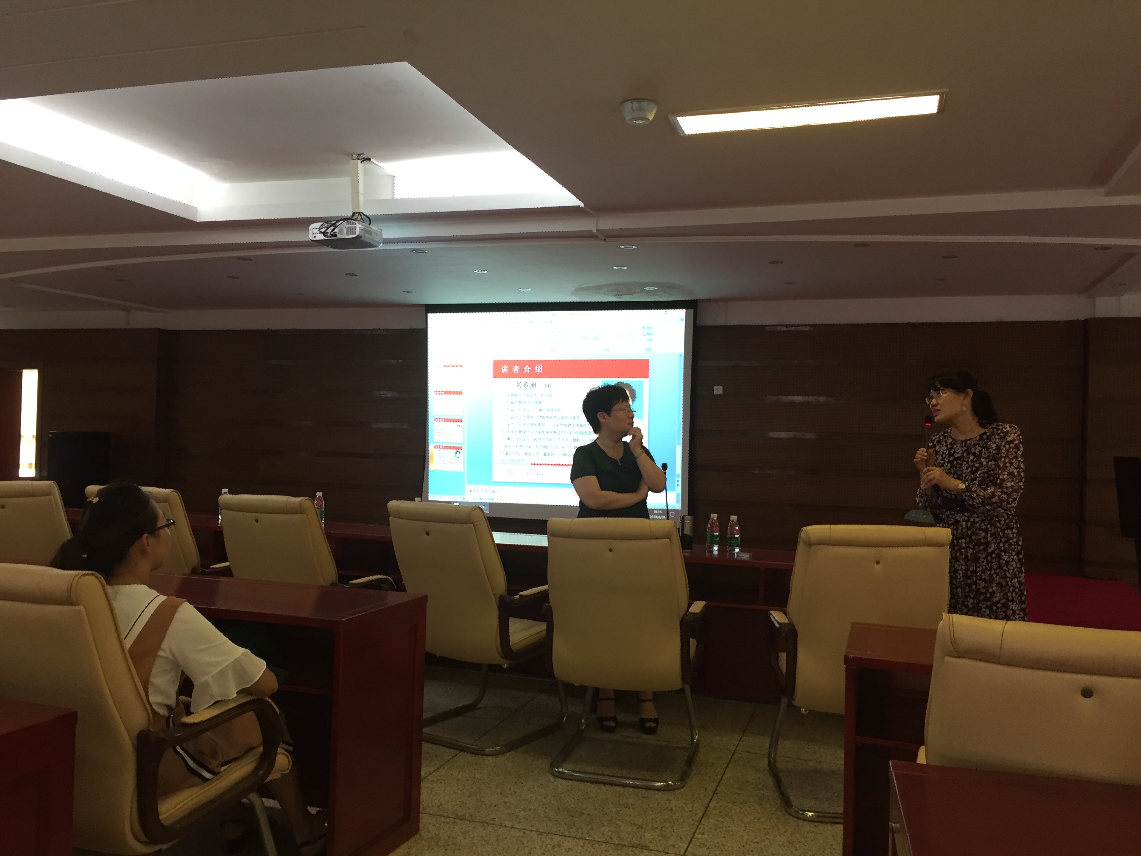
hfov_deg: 61.7
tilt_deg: +0.3
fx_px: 956
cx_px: 570
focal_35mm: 29
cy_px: 428
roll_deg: -3.9
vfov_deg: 48.2
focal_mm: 4.15
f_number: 2.2
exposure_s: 1/33
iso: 125
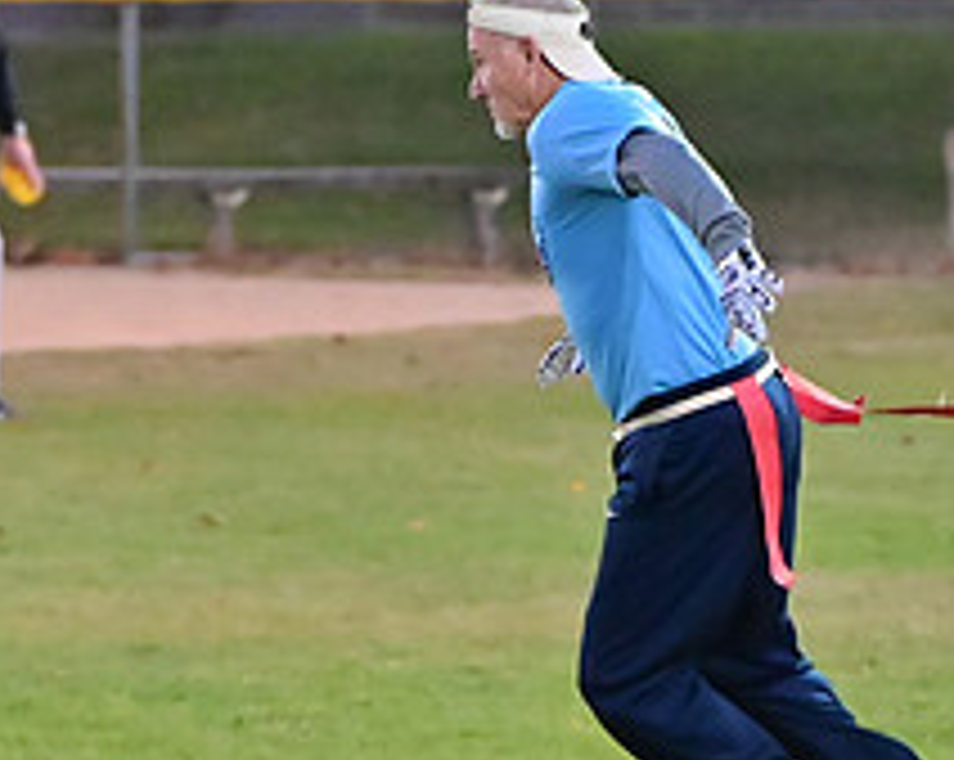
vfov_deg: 3.0
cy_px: 533
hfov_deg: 3.7
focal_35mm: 520
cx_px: 828
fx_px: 14662
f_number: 4
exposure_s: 1/500
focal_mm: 135
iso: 6400
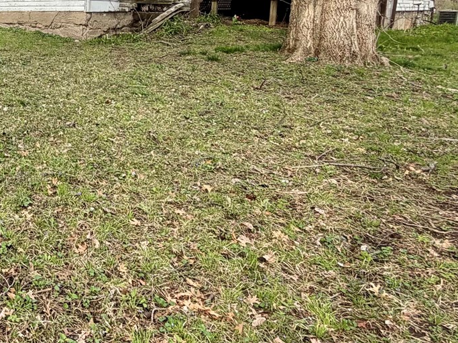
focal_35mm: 42
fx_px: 556
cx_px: -79
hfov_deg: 35.9
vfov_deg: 33.6
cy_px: 86
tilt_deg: -7.3
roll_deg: +0.0
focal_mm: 2.22
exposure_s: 1/502
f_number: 2.2
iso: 50
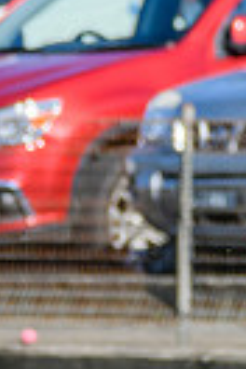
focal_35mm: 1832
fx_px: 18777
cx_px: 327
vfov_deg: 1.1
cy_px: 229
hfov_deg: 0.8
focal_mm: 300
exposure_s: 1/1600
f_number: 7.1
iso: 640
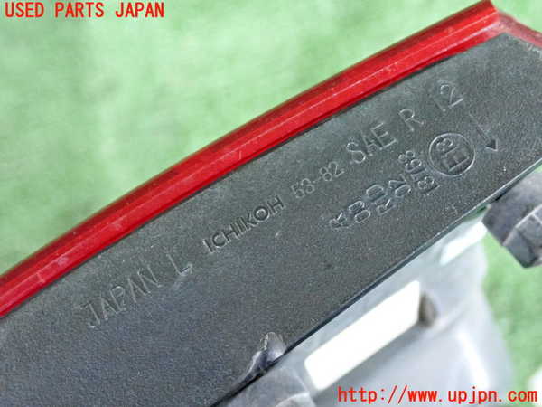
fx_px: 846
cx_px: 271
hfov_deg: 35.5
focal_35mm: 54
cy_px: 204
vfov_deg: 27.0
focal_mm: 9.65
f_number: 3.3
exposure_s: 1/125
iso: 3200
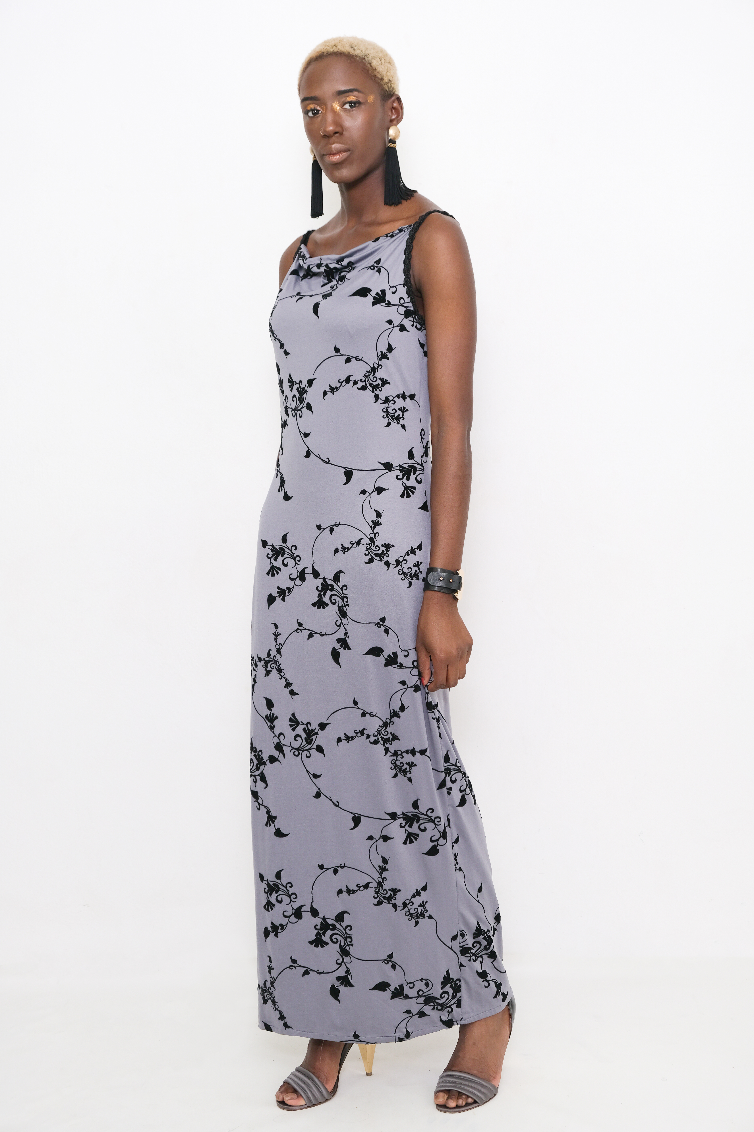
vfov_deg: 41.9
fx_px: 1476
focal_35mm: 47
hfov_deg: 28.6
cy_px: 566
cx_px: 377
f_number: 5
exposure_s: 1/180
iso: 250
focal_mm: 31.5
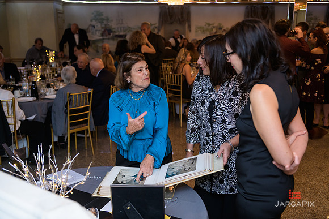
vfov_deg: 35.1
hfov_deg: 50.7
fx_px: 347
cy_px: 110
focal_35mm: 38
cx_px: 164
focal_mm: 38
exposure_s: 1/125
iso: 800
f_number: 3.2
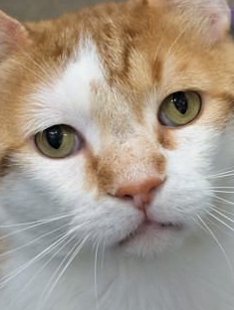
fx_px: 1771
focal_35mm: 197
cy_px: 164
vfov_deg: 10.0
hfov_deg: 7.6
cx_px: 117
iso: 1162
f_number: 2.8
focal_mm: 18
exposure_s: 1/120
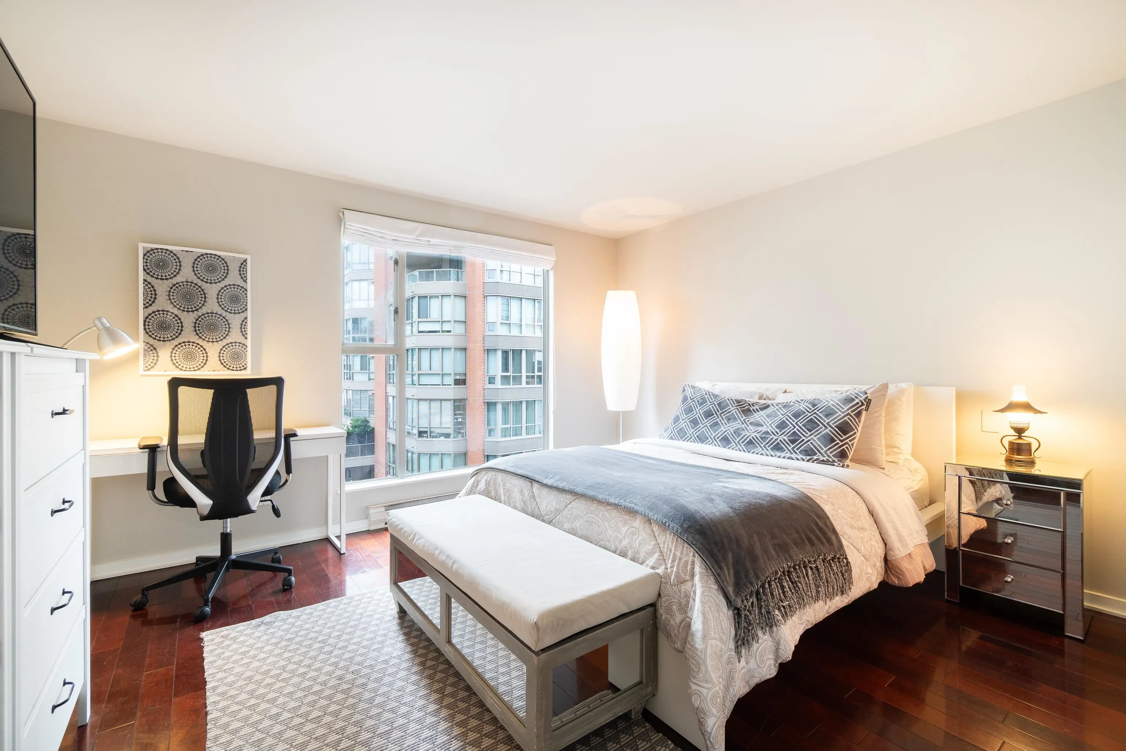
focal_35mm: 15
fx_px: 469
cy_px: 376
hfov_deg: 100.4
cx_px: 563
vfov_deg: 77.3
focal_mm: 10
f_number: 8
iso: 200
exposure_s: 1/2.5
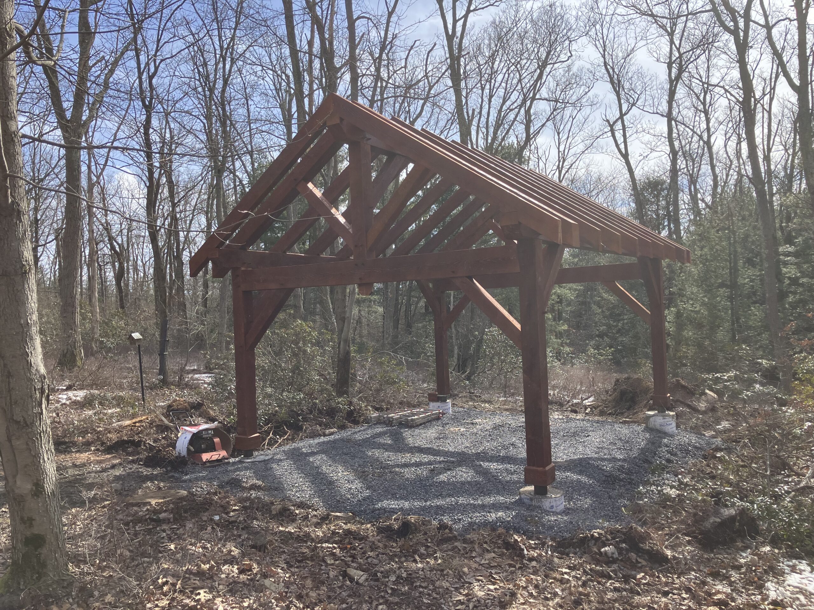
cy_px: 305
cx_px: 407
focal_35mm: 28
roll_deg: +2.2
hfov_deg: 63.4
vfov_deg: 49.7
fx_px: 658
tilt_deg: +0.8
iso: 32
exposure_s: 1/1473
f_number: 1.8
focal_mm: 3.99
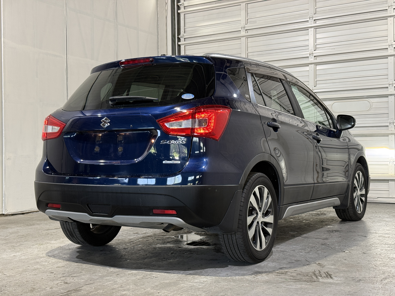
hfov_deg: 39.7
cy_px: 148
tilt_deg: -0.2
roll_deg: +0.0
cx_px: 198
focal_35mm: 48
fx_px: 548
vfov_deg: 30.3
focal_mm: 6.76
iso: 160
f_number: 1.78
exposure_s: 1/60
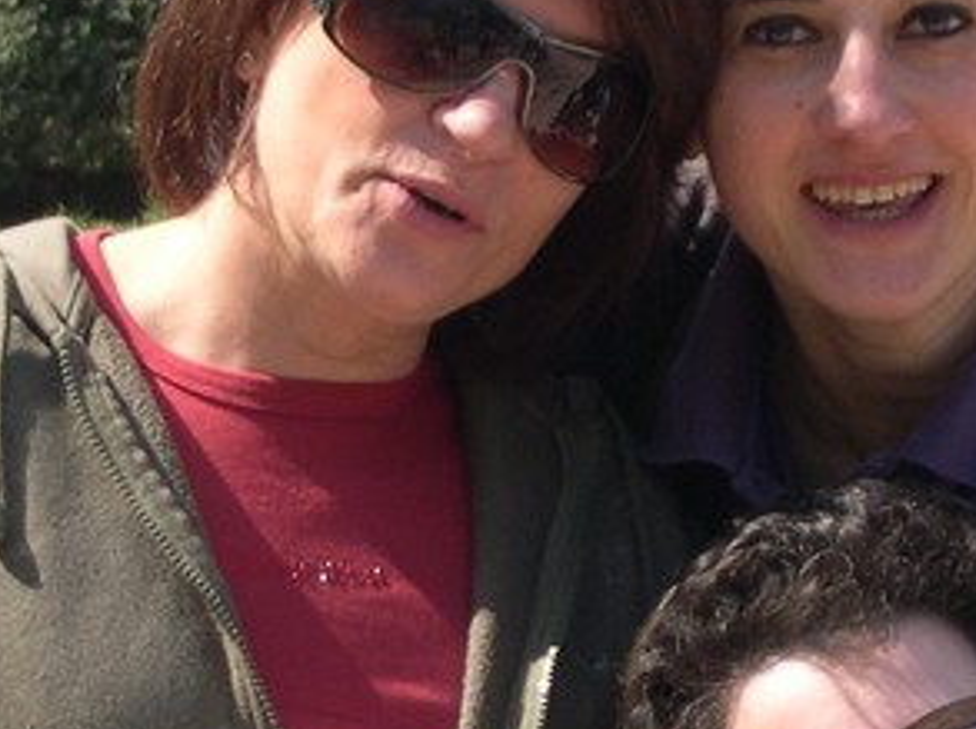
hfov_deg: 5.0
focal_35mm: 399
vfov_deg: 3.7
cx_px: 683
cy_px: 593
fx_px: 11236
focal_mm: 24
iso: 100
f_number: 4.9
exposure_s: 1/243
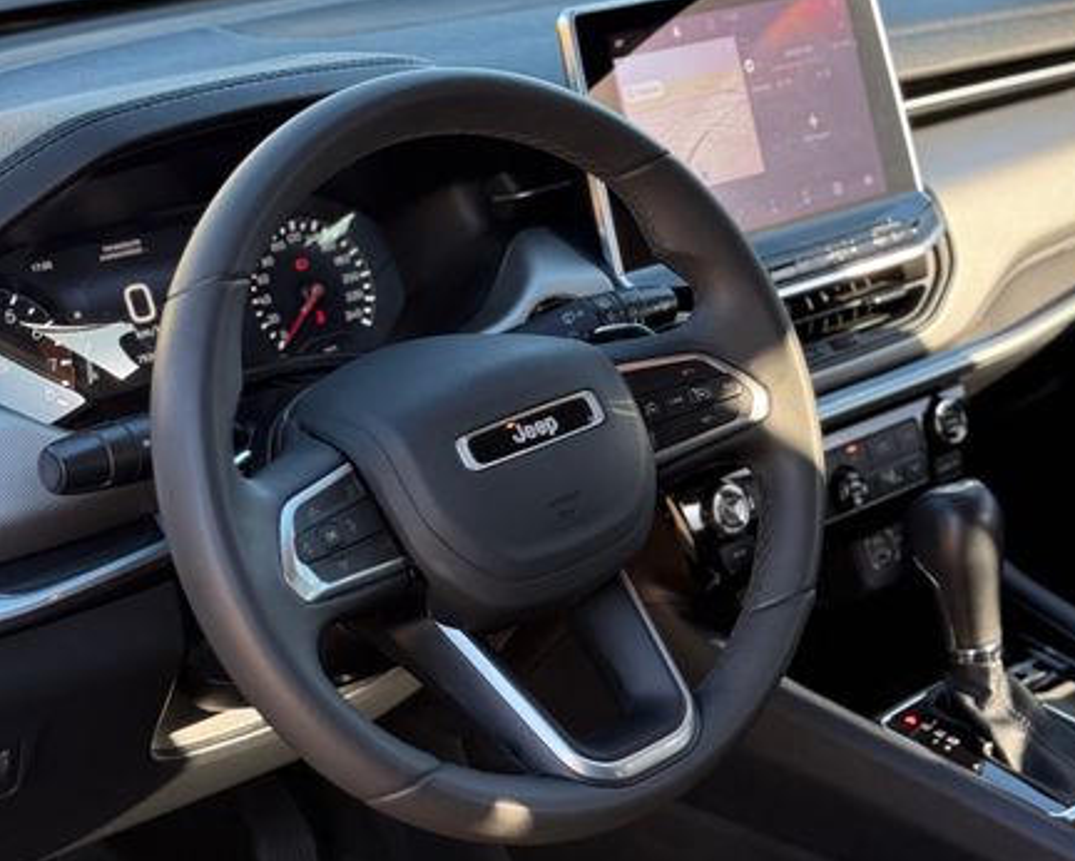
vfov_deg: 29.7
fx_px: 1623
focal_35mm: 51
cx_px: 582
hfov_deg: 36.6
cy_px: 433
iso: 64
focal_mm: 6.76
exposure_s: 1/197
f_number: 1.78
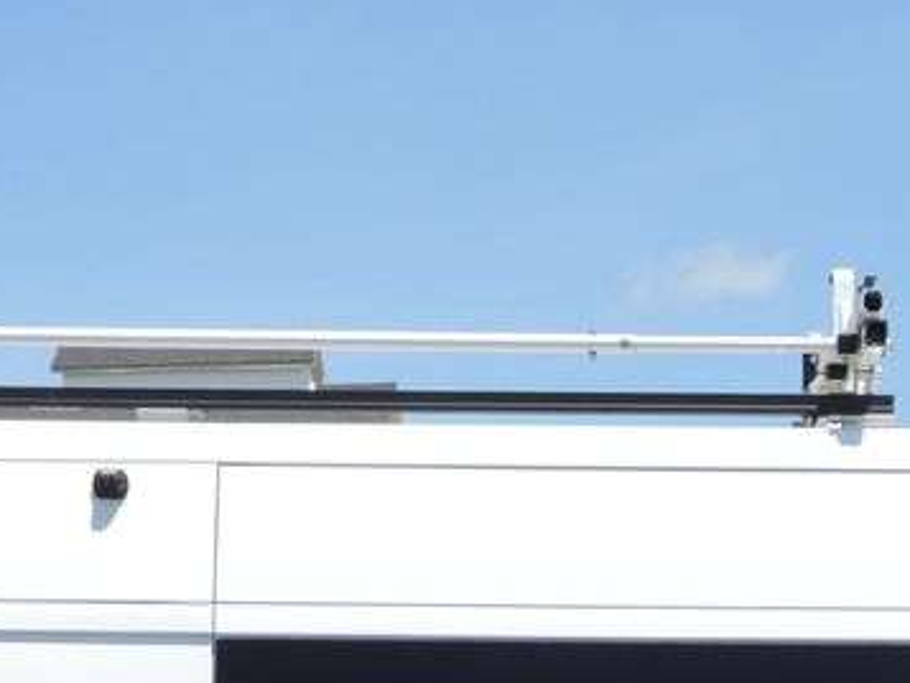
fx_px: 2262
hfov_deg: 22.7
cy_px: 1088
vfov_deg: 15.5
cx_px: 596
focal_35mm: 86
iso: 80
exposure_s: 1/1000
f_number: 3
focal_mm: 4.3
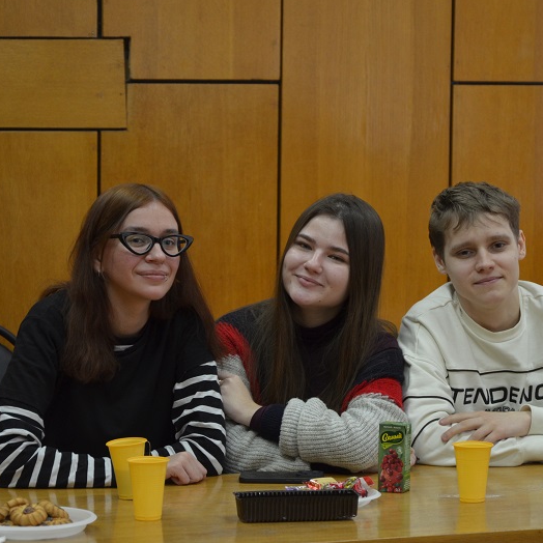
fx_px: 2414
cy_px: 271
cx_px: 336
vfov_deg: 12.8
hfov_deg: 12.8
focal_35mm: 136
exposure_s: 1/20
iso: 800
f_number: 5.3
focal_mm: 70
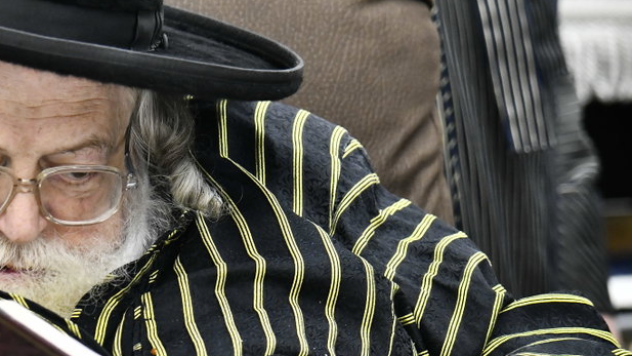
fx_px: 14344
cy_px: 218
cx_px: 95
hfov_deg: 2.5
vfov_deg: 1.4
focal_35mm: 856
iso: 2000
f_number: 6
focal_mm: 360
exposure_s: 1/125
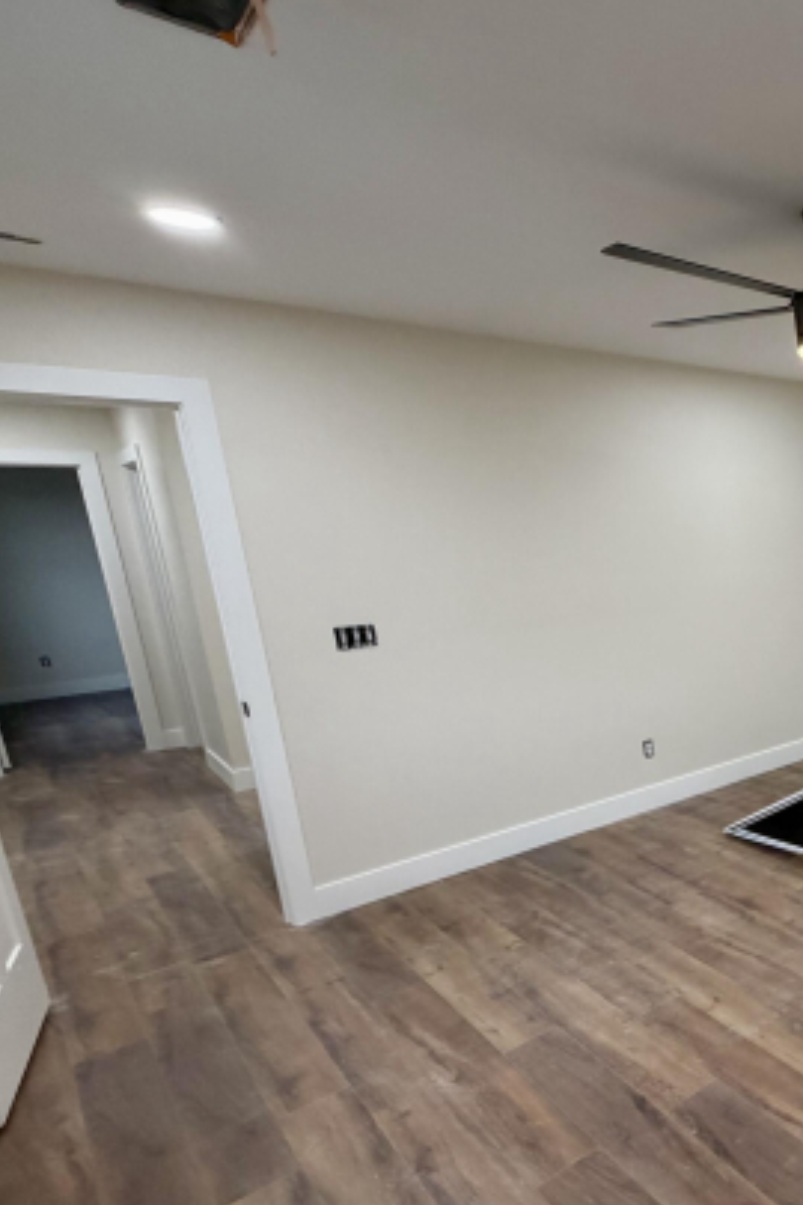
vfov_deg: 73.2
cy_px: 705
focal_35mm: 24
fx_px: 803
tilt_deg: -12.2
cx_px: 885
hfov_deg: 42.0
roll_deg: +2.5
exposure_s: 1/120
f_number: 2.2
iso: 320
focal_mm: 2.22
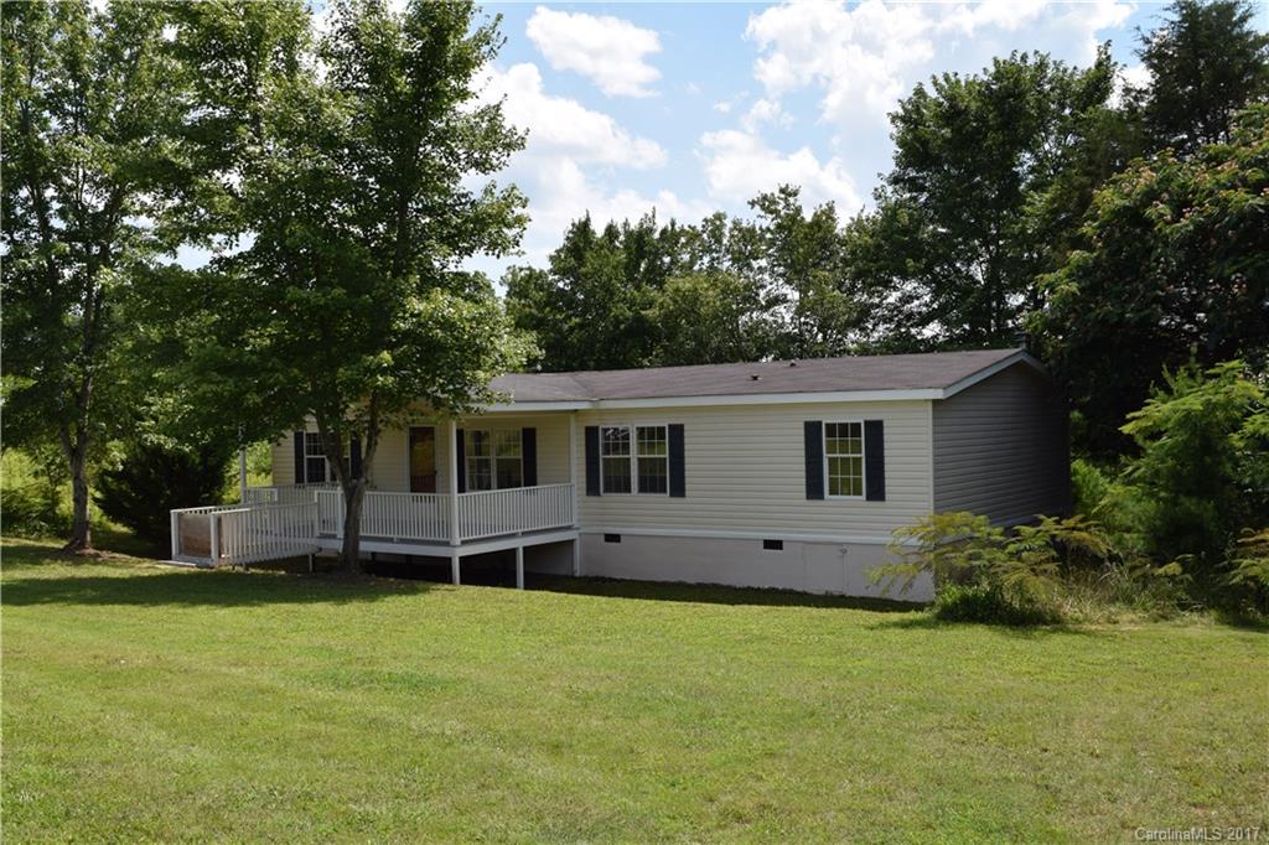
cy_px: 422
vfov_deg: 36.8
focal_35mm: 36
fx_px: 1269
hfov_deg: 53.1
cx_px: 634
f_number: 11
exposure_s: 1/200
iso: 100
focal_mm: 24
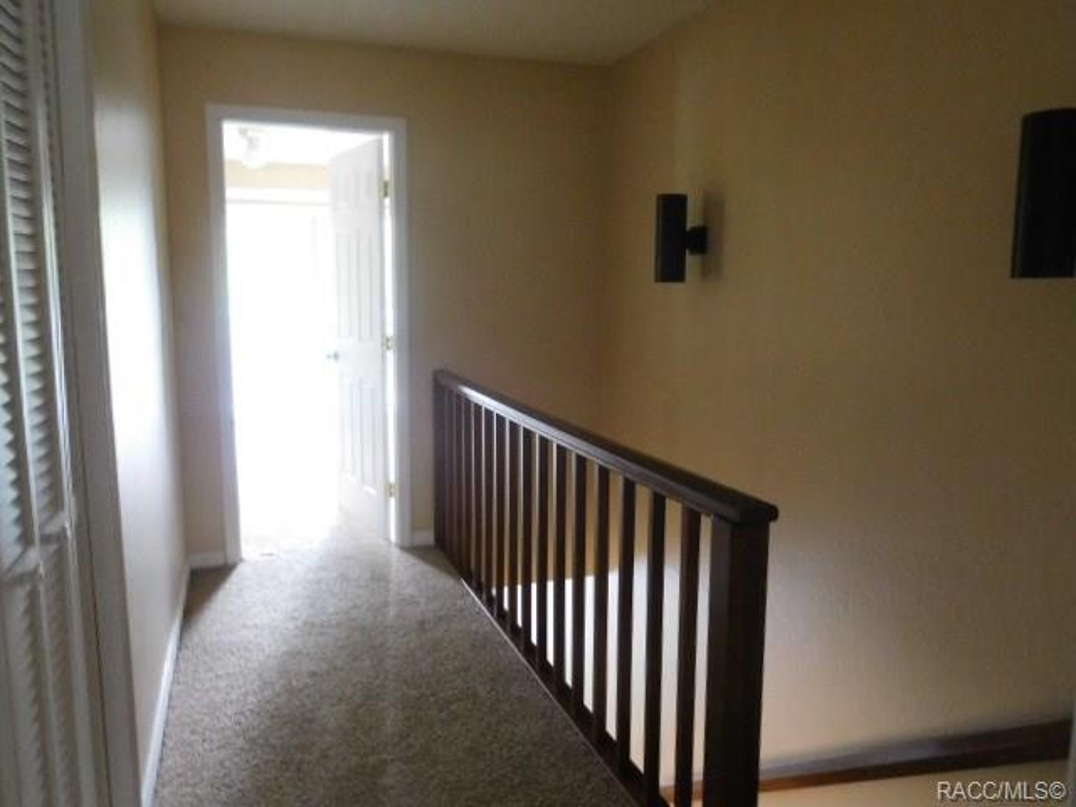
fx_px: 777
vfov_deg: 54.9
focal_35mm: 25
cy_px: 404
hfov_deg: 69.4
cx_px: 538
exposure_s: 1/6
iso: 800
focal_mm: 4.5
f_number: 3.4
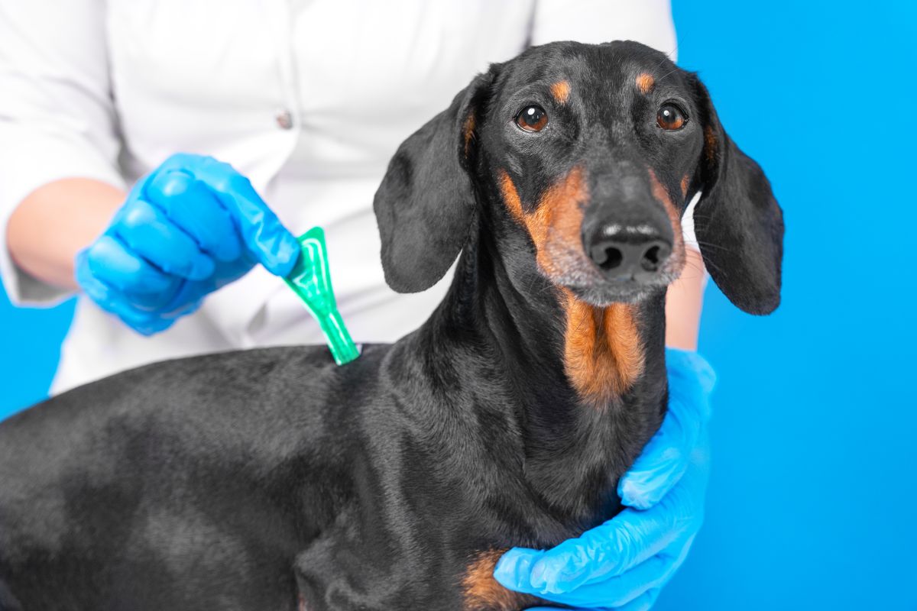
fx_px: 1212
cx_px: 458
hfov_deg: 41.4
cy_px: 306
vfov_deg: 28.3
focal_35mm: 48
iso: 640
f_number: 6.3
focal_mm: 47.6
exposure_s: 1/160
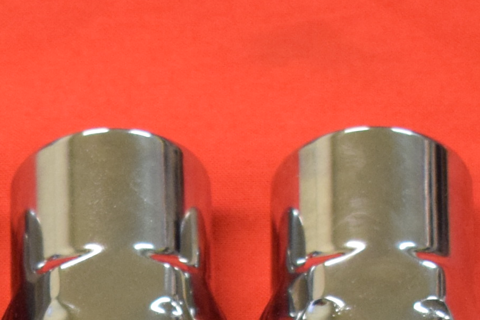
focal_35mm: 269
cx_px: -15
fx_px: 3586
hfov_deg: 7.6
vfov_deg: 5.0
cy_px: 696
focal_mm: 36
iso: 1600
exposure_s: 1/60
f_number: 5
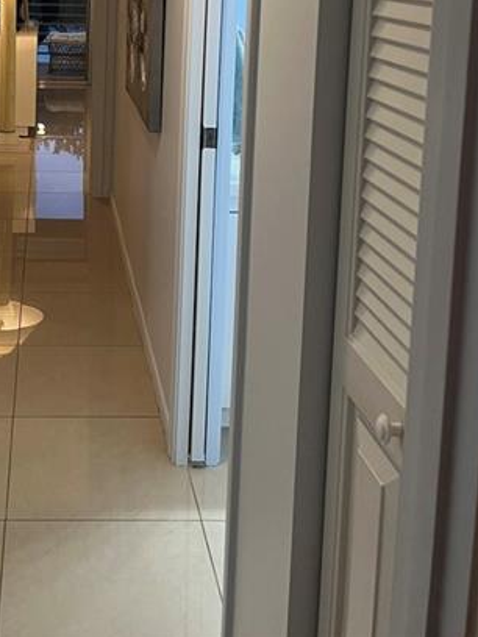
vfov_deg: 36.1
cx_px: 67
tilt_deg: -6.2
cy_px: 45
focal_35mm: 49
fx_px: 902
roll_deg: -1.8
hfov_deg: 28.7
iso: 125
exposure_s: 1/60
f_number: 1.5
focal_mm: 5.7
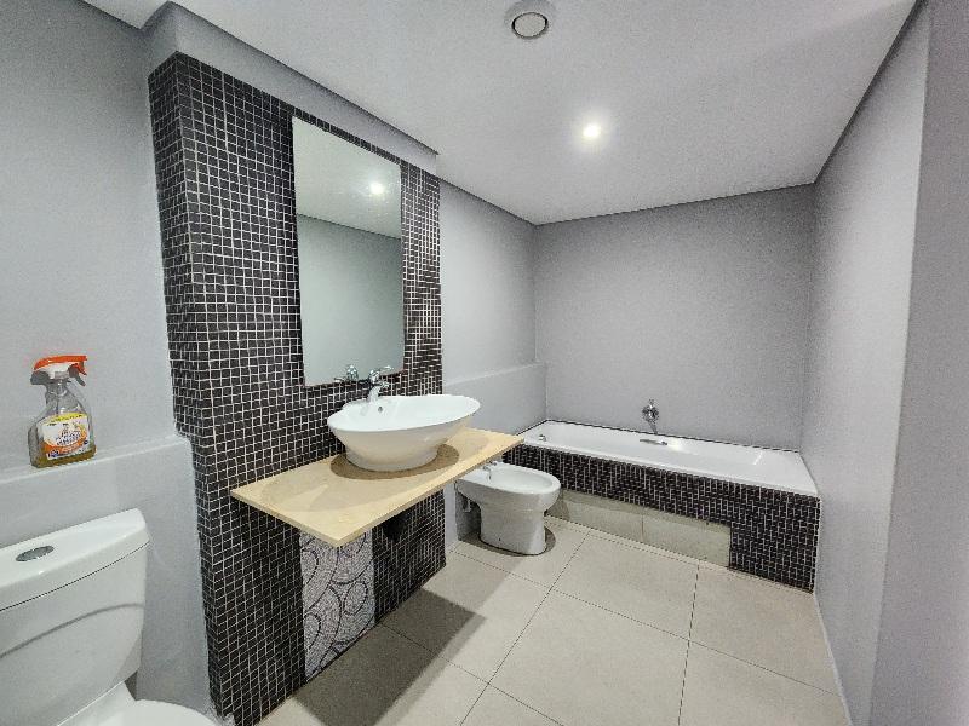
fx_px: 364
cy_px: 363
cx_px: 484
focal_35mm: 13
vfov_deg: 89.9
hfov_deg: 106.2
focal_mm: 2.2
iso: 500
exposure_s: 1/33
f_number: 2.2
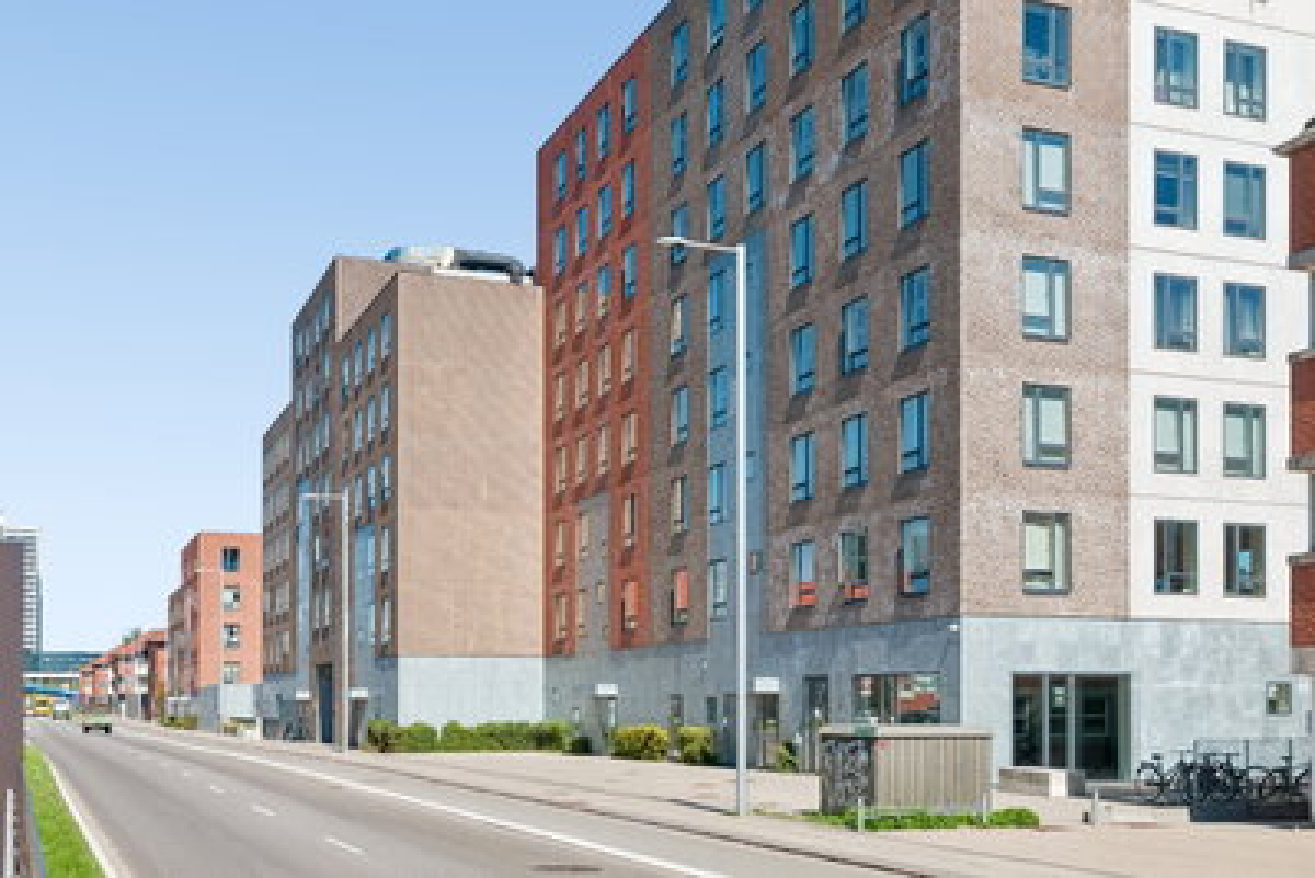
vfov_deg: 34.2
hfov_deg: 49.5
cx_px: 658
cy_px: 439
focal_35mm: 39
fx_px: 1425
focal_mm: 26
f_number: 10
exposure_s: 1/400
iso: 200
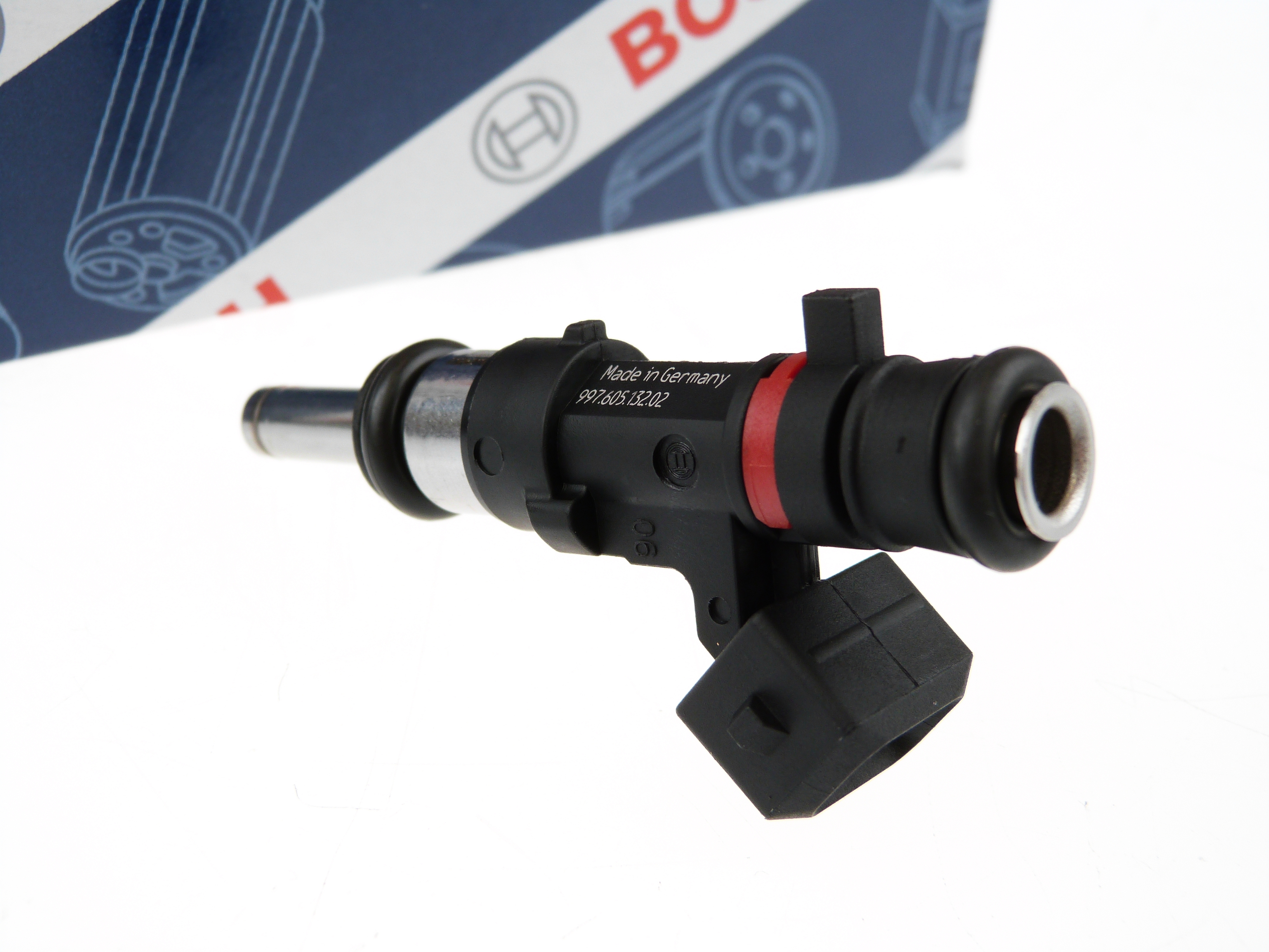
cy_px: 476
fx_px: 1796
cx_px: 634
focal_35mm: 49
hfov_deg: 38.9
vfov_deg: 29.7
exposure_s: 1/100
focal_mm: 8.7
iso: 100
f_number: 3.2
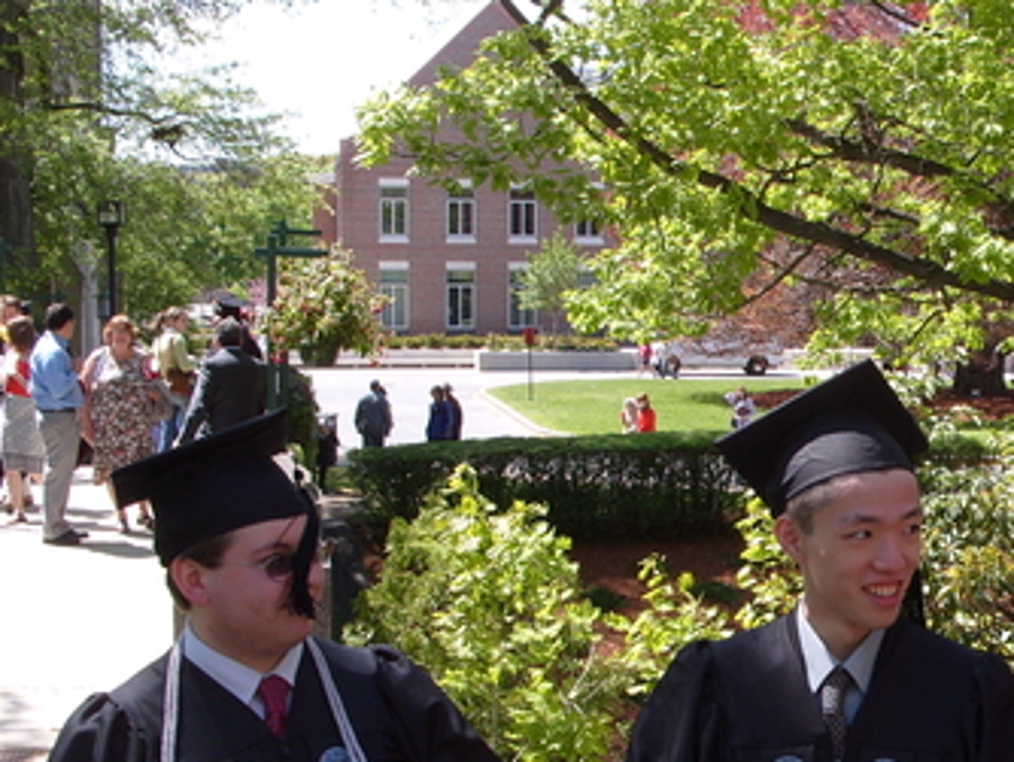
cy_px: 468
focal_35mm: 67
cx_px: 923
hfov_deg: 27.8
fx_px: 1964
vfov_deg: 21.9
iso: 80
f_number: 4.8
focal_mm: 7.8
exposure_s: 1/250
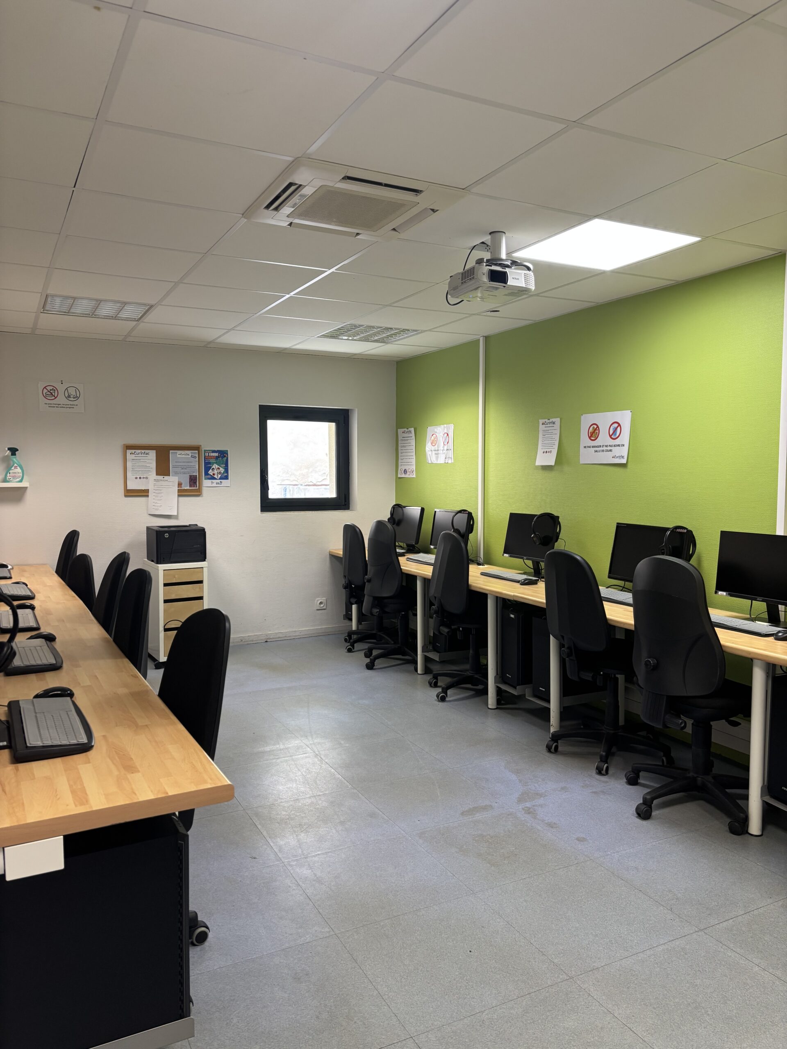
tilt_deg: -2.1
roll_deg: -0.5
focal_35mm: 26
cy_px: 524
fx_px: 788
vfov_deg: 67.3
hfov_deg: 53.1
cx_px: 394
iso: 125
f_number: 1.6
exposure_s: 1/100
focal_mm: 5.96
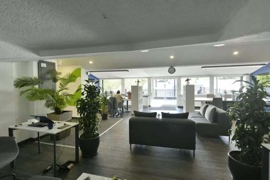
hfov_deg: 93.3
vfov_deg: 70.4
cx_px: 135
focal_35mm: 17
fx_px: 127
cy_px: 90
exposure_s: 1/60
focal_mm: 17
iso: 500
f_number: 4.5
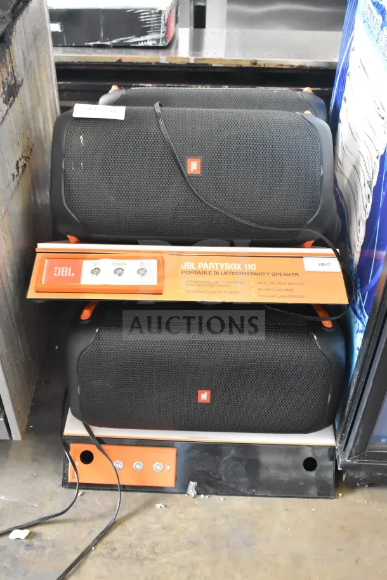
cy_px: 290
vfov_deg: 51.3
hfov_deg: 35.5
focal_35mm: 38
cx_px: 194
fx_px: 605
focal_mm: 25
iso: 6400
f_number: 4.5
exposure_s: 1/80
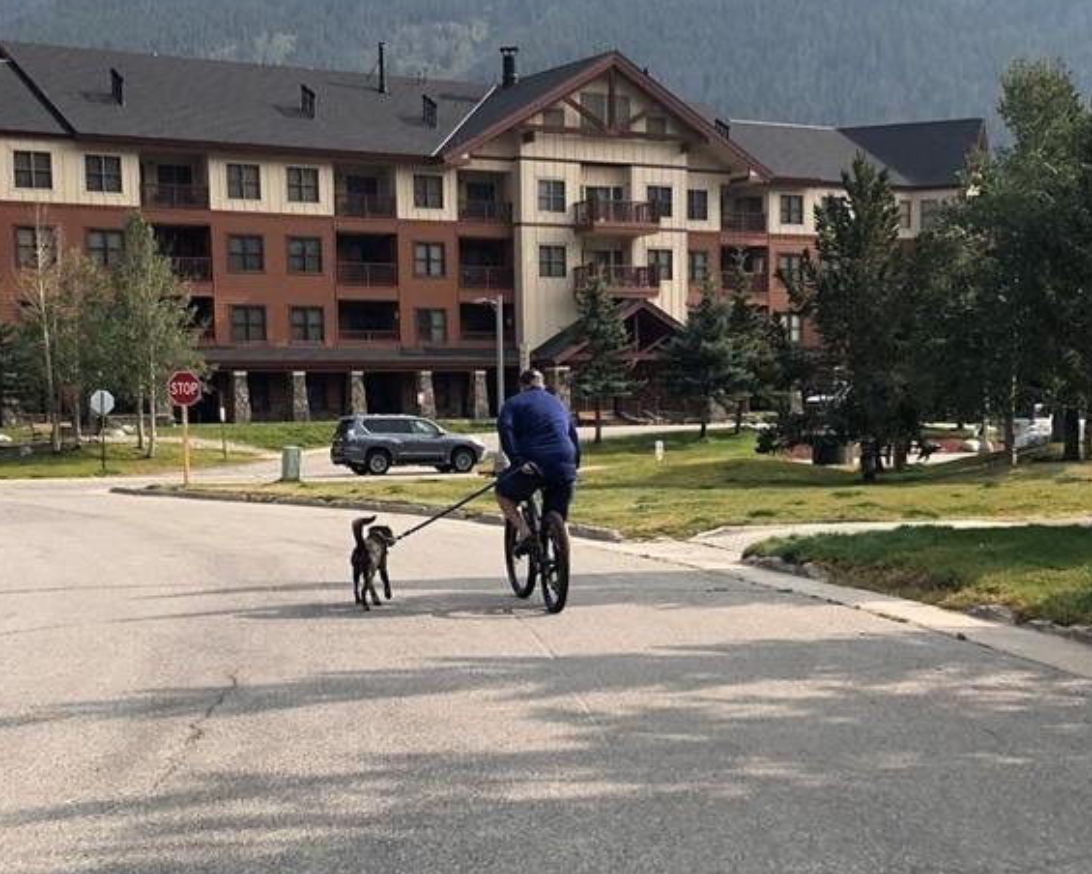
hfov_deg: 32.5
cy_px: 613
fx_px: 1875
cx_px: 487
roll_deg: +2.1
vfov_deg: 26.0
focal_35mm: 58
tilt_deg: -7.6
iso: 20
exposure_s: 1/1143
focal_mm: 3.99
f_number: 1.8
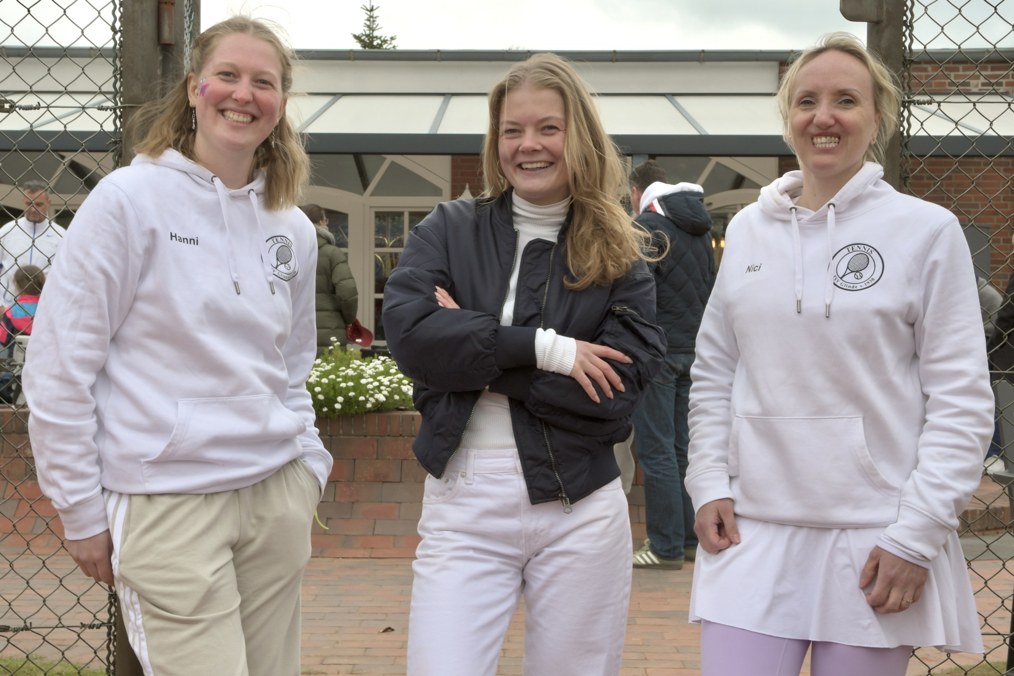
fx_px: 1310
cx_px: 507
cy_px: 338
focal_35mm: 46
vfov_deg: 28.9
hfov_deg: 42.3
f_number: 10
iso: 250
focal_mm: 31
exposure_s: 1/100
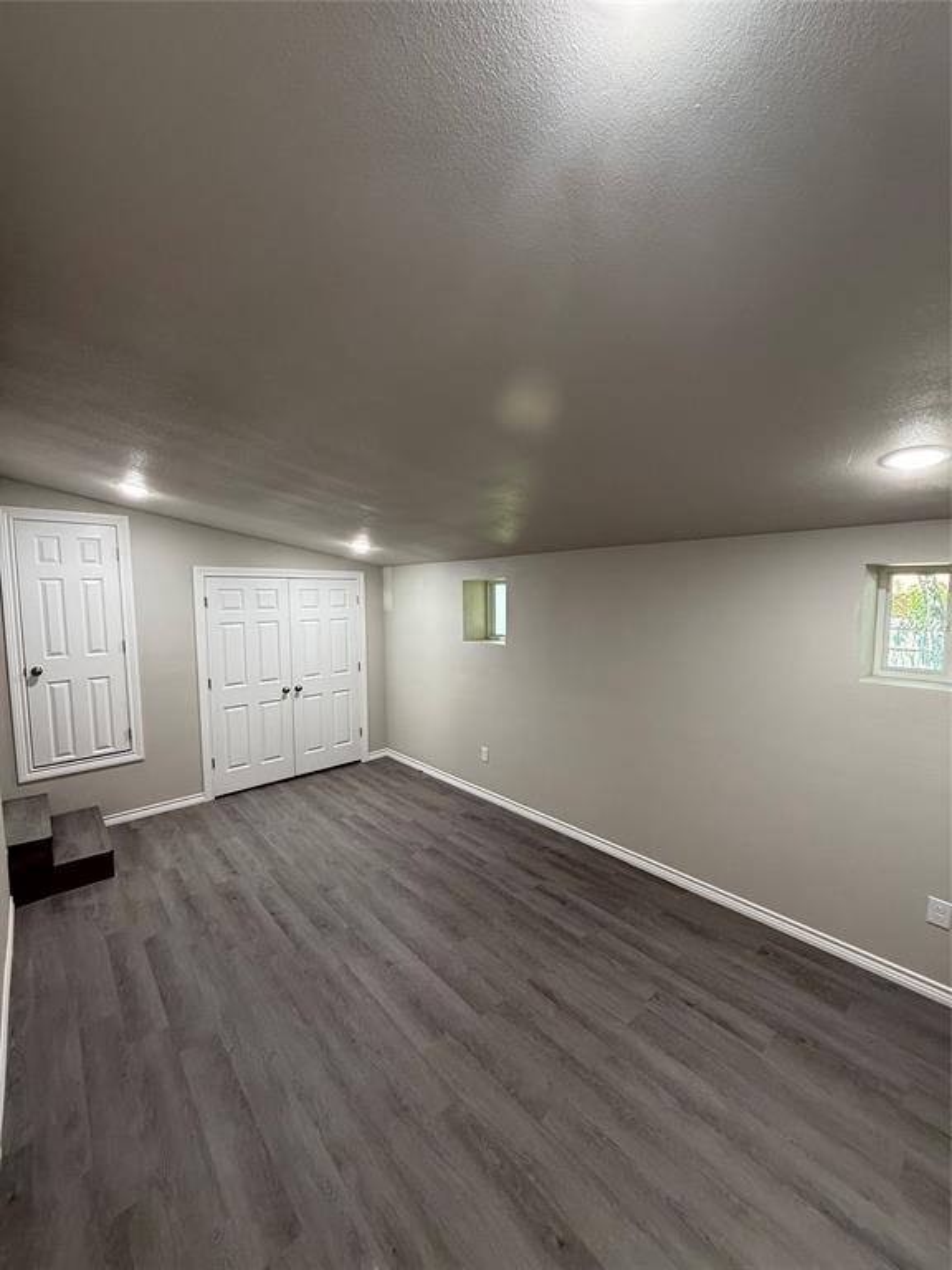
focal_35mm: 14
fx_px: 513
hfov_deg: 85.7
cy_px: 635
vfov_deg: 102.1
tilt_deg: -4.8
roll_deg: +0.5
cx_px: 476
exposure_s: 1/60
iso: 200
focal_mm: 2.22
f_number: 2.2
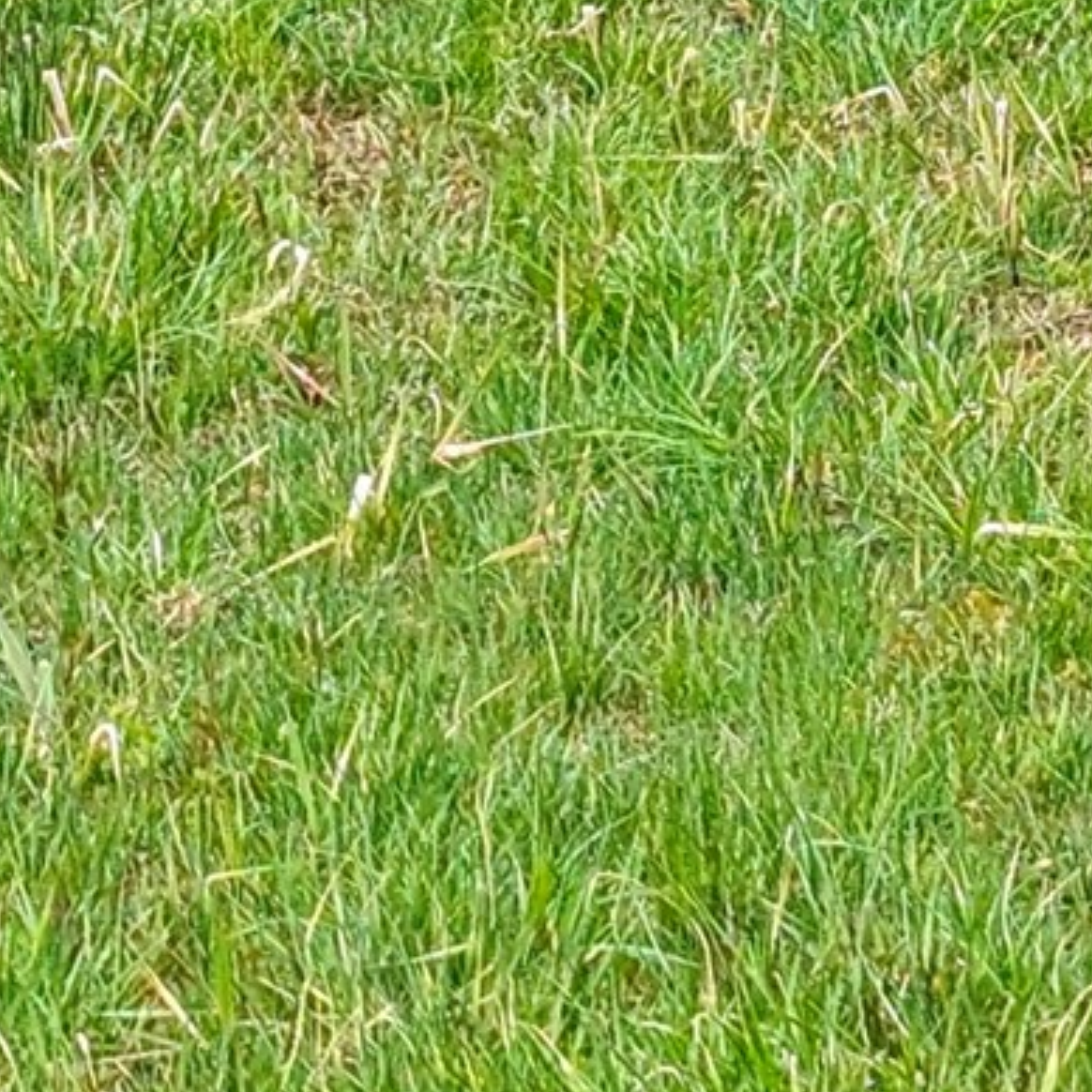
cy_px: -1247
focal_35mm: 224
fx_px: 7995
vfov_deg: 7.4
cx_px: 1449
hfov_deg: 7.7
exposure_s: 1/365
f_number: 1.85
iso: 34
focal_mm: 6.81
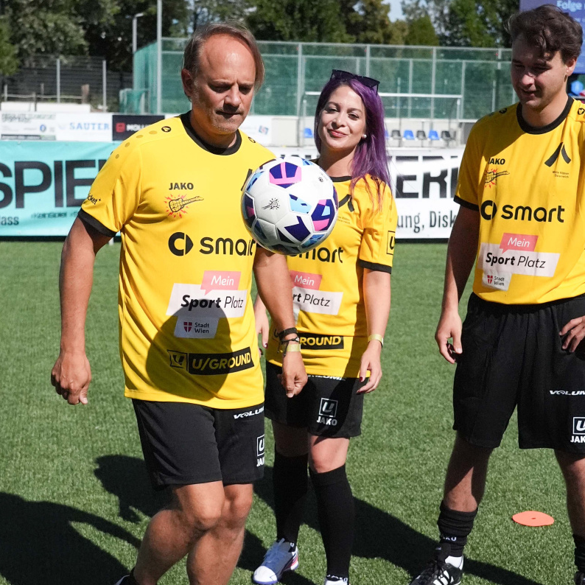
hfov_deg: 27.3
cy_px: 301
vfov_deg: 27.3
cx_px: 293
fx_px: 1205
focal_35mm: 63
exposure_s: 1/80000
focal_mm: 33
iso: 5000
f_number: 4.5
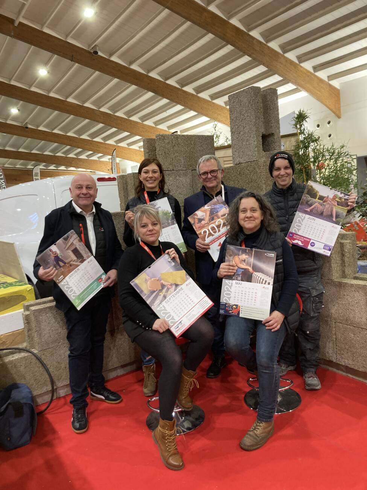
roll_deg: +5.0
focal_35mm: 28
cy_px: 245
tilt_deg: -6.3
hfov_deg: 49.7
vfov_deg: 63.4
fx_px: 396
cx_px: 184
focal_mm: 3.99
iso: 125
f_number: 1.8
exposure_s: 1/50
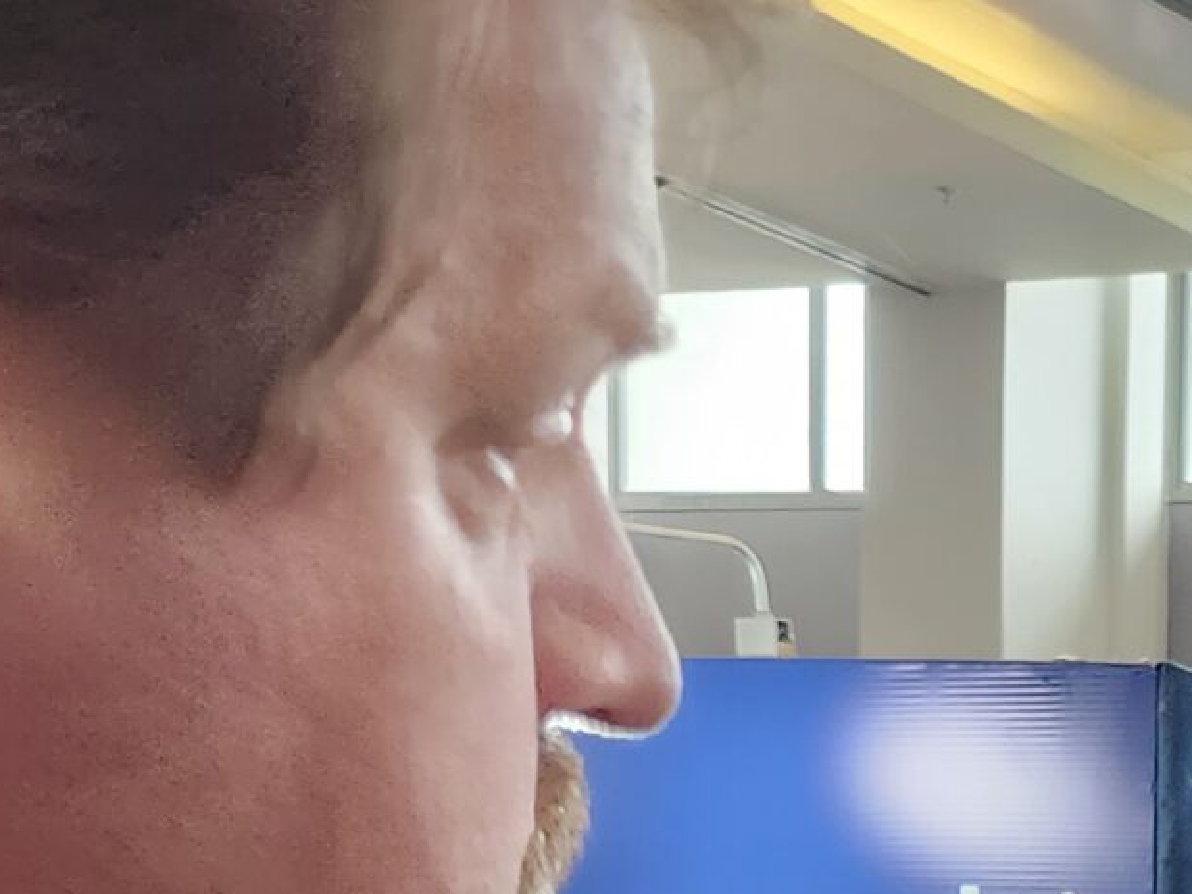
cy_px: 1800
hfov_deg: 16.8
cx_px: 2188
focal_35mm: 95
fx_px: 3271
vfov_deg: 13.3
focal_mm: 5.4
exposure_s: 1/120
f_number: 1.8
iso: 500
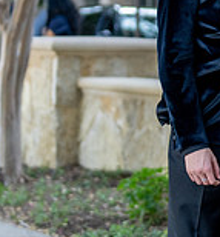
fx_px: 2032
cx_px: 250
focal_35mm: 272
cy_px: 103
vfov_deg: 6.7
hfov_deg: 6.2
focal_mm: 70
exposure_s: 1/320
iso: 800
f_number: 2.8
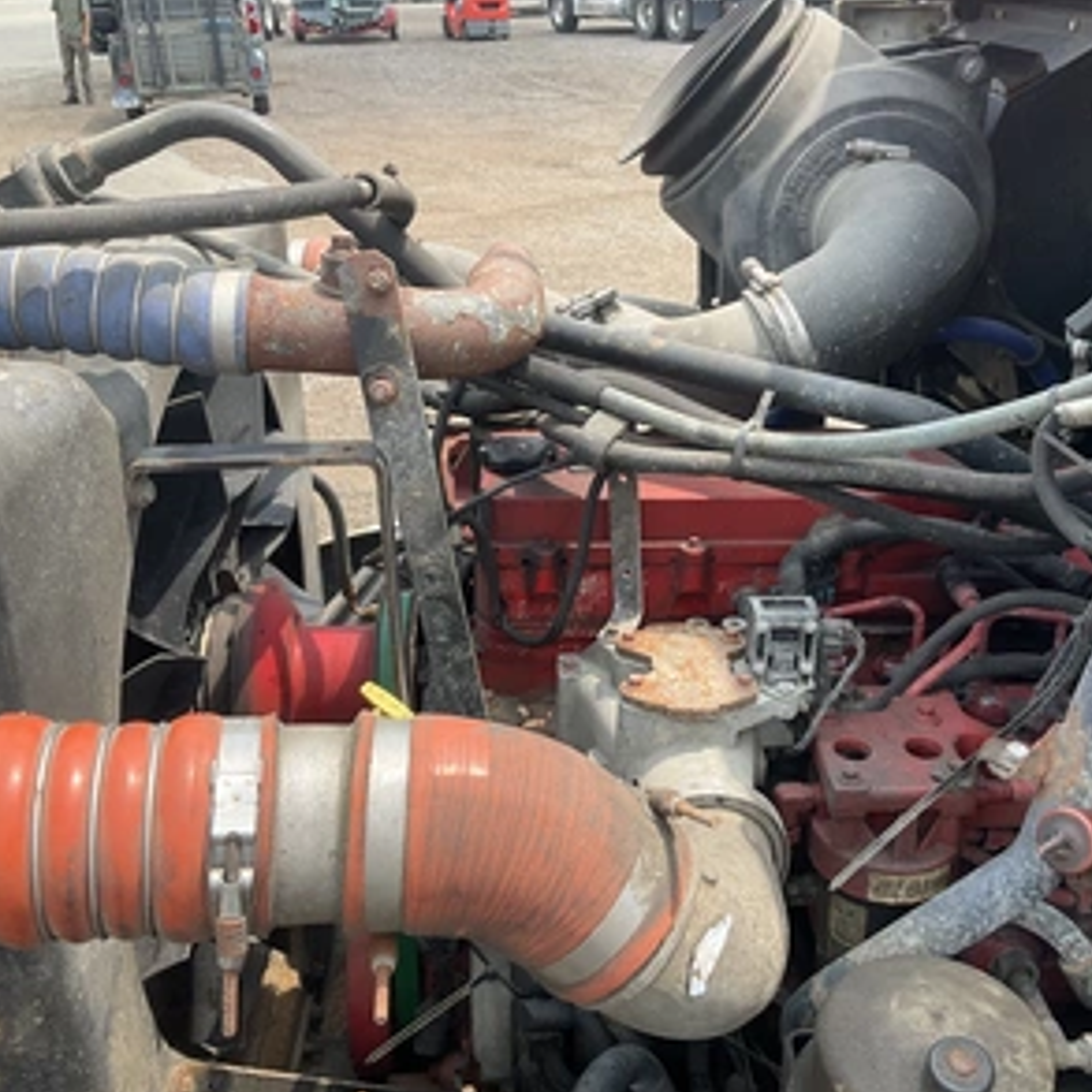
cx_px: 619
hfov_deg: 47.1
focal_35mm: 35
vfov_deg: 47.2
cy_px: 548
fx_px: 1249
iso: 25
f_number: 1.8
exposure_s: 1/491
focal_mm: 3
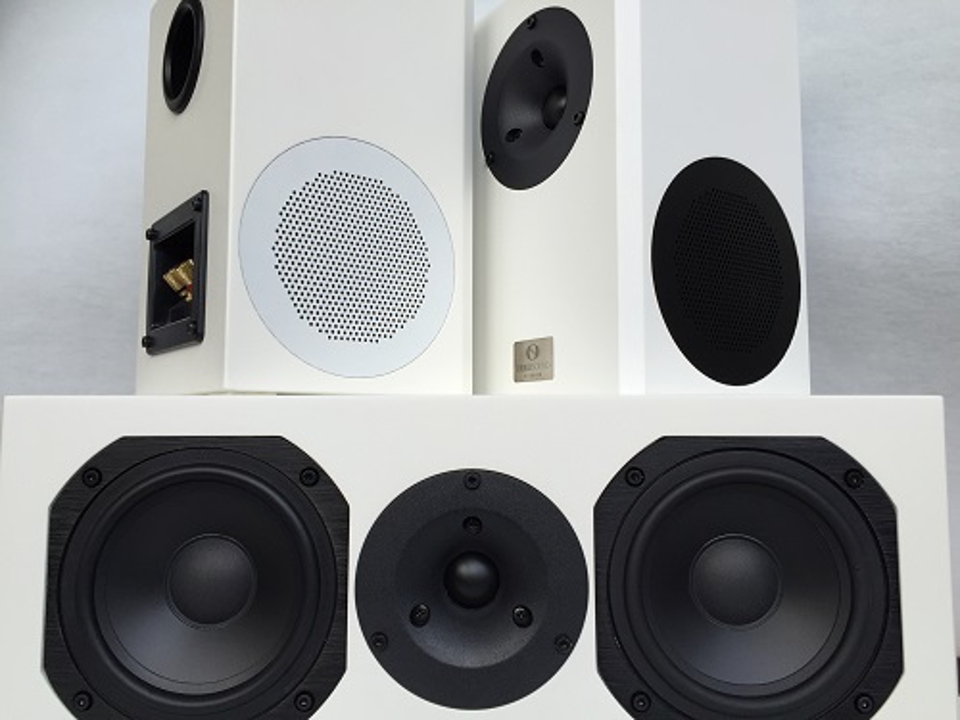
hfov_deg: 61.7
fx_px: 804
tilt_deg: +4.3
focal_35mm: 29
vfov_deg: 48.2
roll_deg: -1.0
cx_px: 480
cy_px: 360
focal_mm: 4.15
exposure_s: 1/186
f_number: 2.2
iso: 32
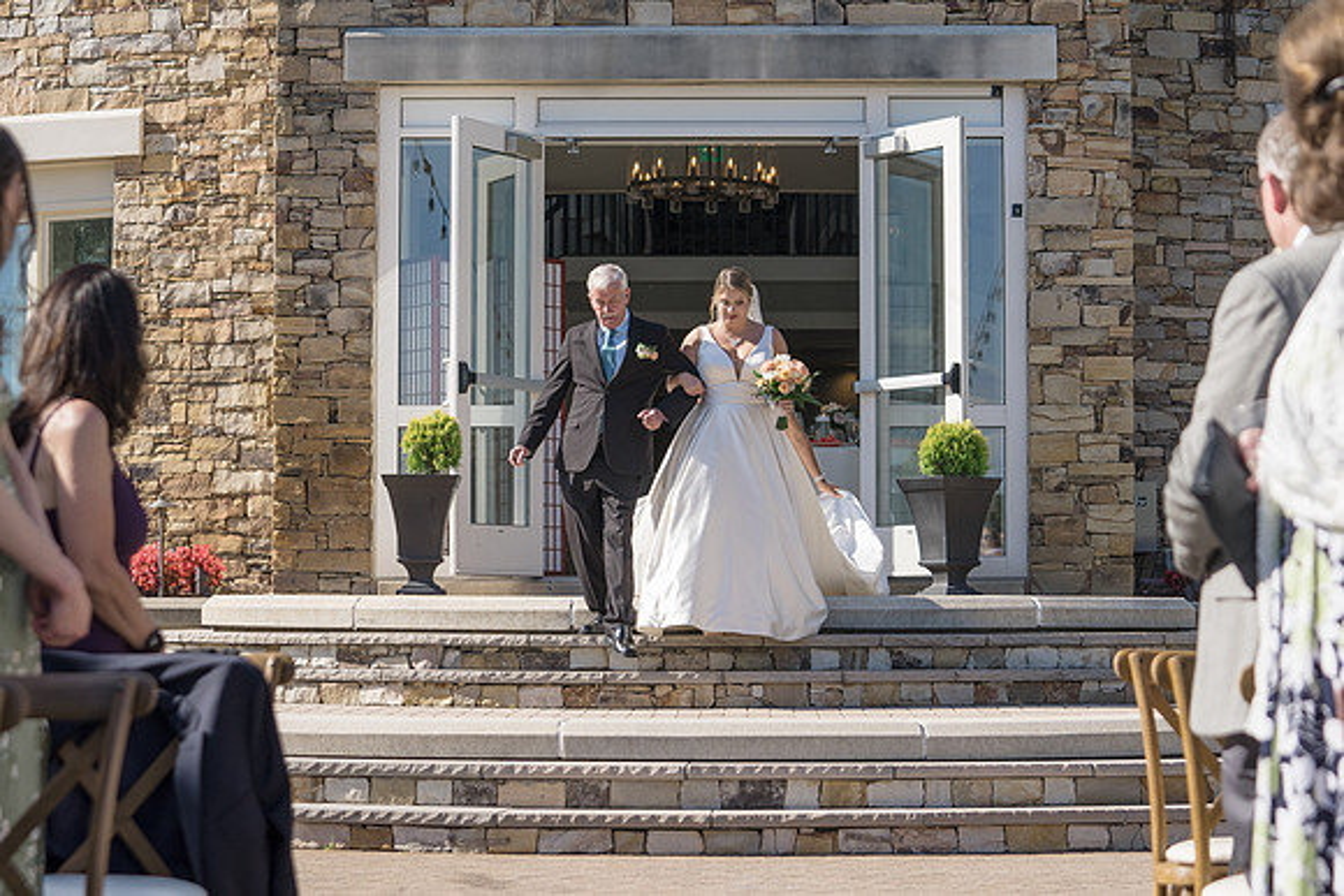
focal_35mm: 87
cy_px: 424
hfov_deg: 23.5
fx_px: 3236
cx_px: 684
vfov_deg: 15.8
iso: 100
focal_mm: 70
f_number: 4
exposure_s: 1/800
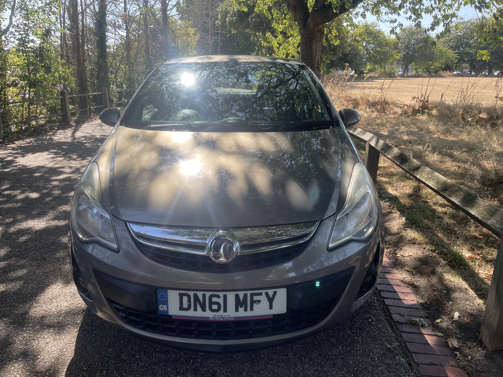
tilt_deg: -14.8
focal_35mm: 26
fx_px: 378
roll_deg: -2.7
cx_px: 252
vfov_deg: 53.1
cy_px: 188
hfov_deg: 67.3
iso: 32
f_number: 1.6
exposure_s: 1/711
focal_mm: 4.2
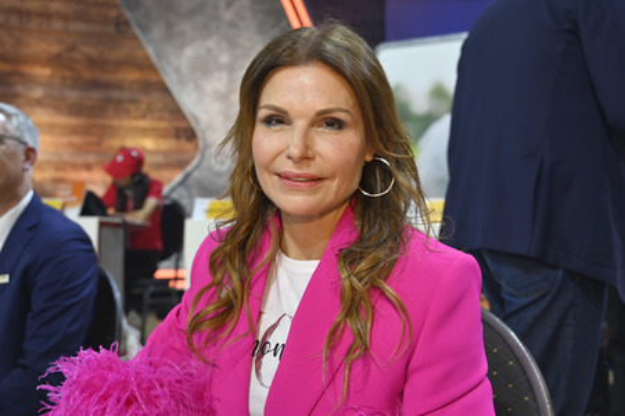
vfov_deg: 38.8
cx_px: 312
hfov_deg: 55.8
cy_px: 208
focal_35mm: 34
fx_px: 590
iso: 800
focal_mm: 34
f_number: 4
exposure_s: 1/200
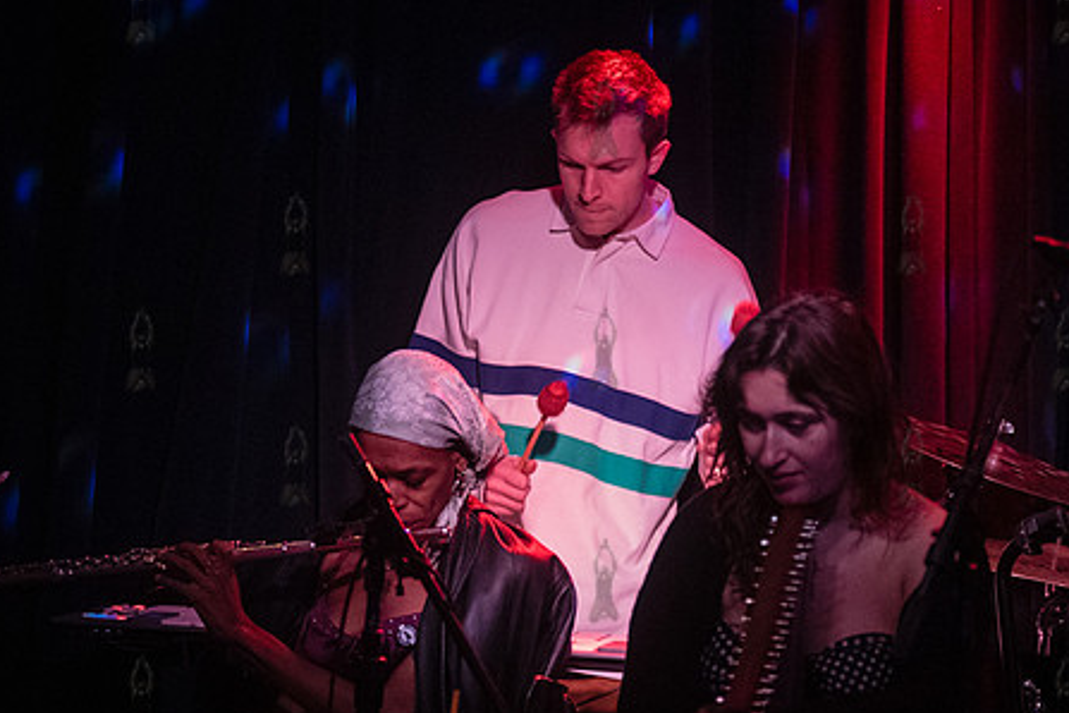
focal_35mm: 150
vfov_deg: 9.1
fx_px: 4454
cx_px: 585
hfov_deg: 13.7
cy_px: 310
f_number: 2.8
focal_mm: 86
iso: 8000
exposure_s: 1/160
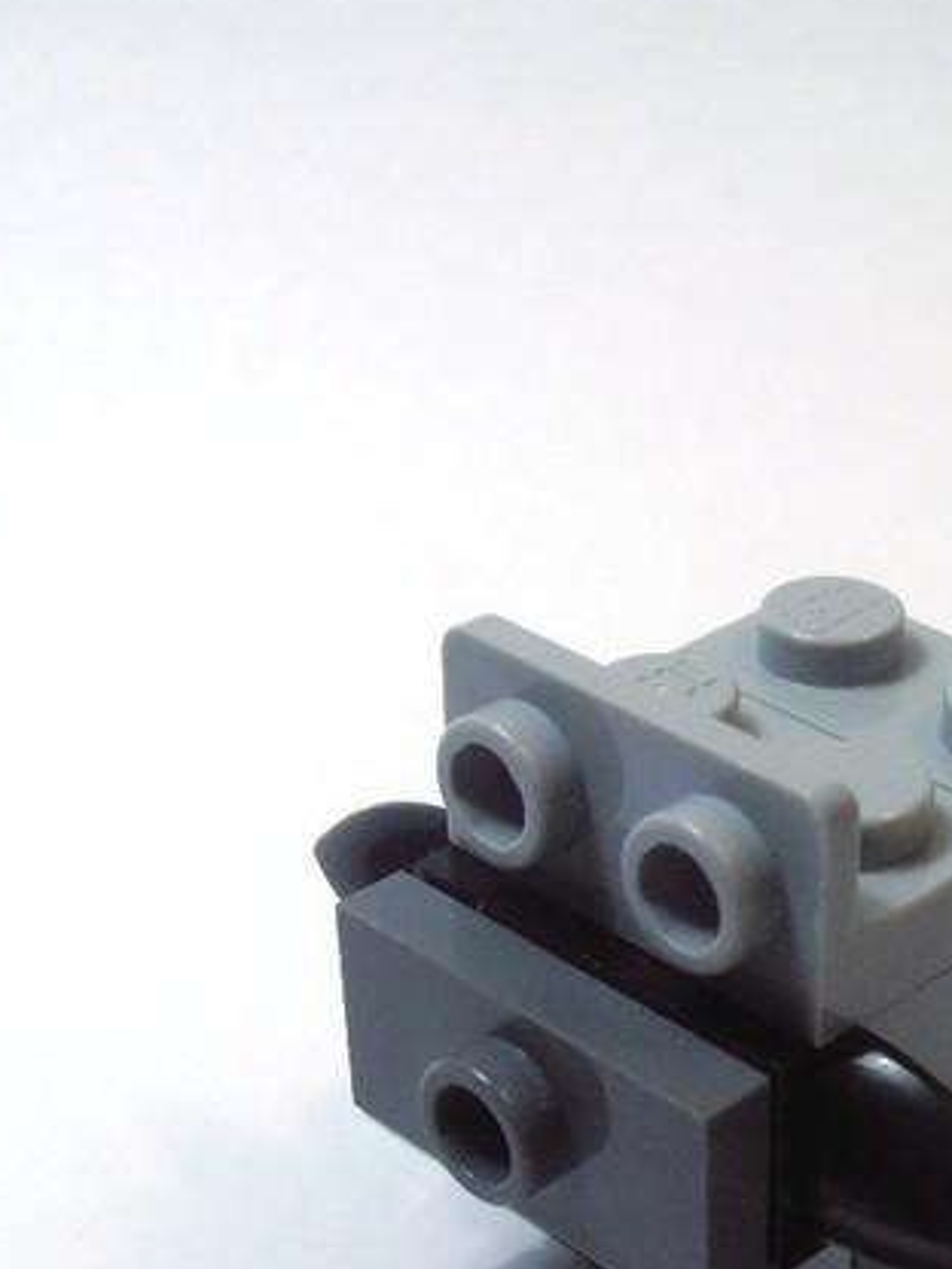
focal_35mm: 80
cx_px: 699
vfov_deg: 24.1
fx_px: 2934
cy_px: 984
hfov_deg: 18.3
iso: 80
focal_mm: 6.61
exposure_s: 1/320
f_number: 3.9
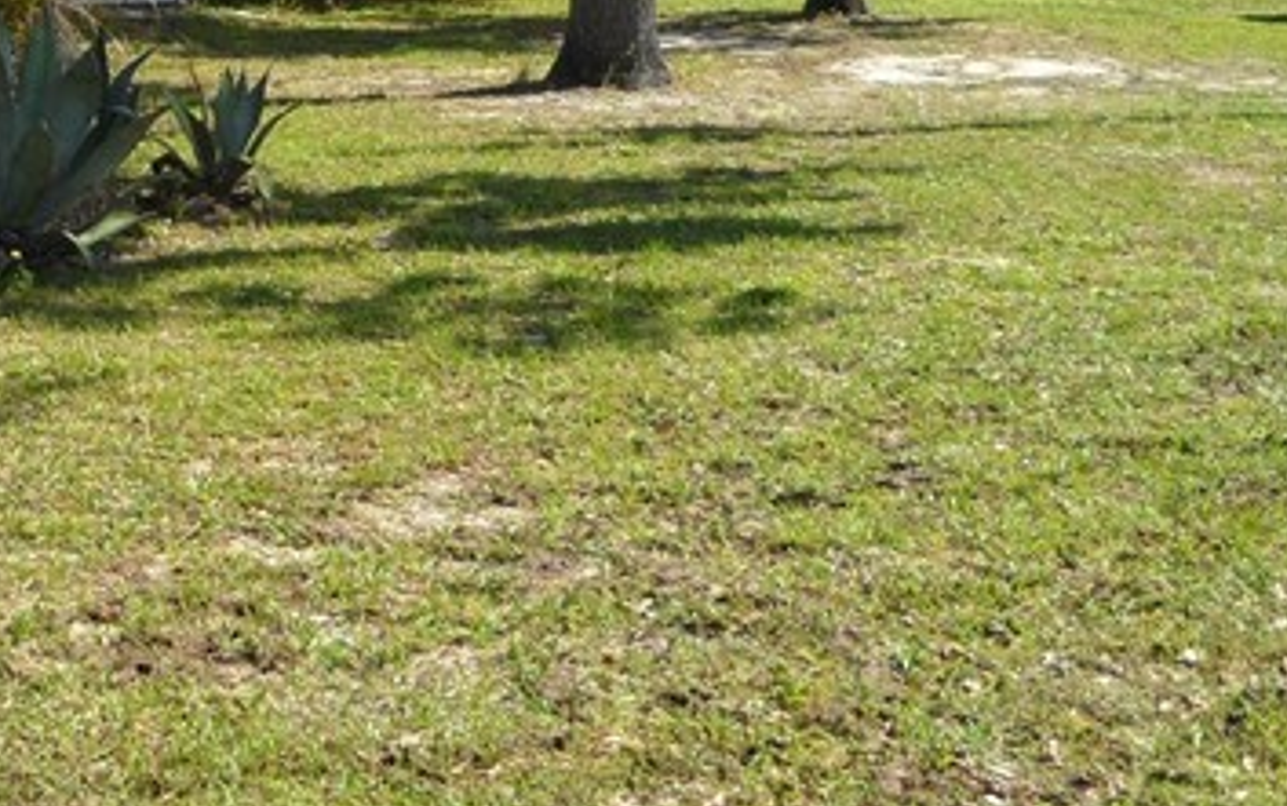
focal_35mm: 83
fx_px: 2913
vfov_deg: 15.1
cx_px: 102
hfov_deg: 24.1
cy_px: -208
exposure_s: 1/500
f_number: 3.5
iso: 80
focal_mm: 4.9
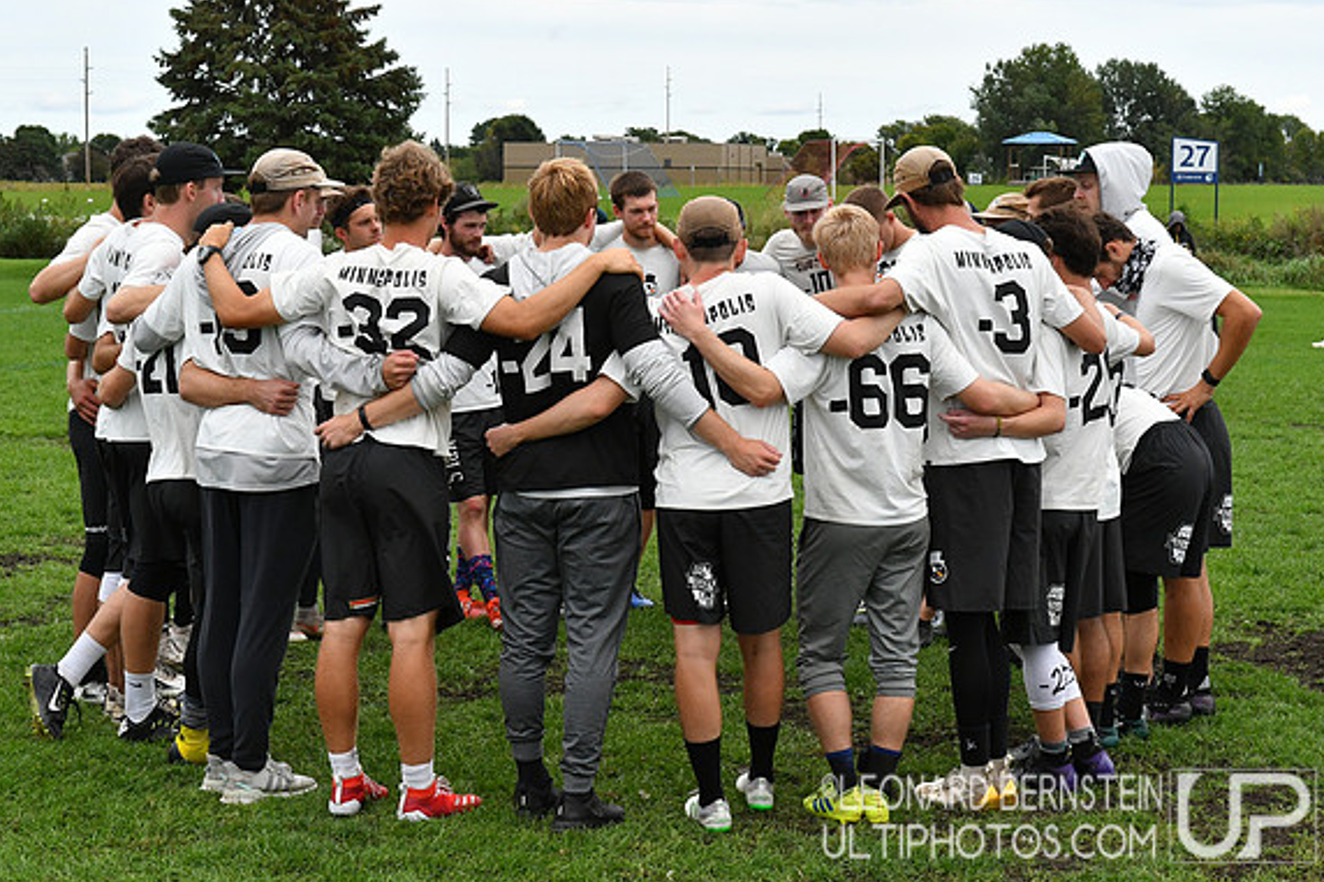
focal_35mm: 73
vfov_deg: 18.7
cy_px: 439
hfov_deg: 27.7
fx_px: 2684
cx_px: 669
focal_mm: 48
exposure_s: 1/1250
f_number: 9
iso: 1600
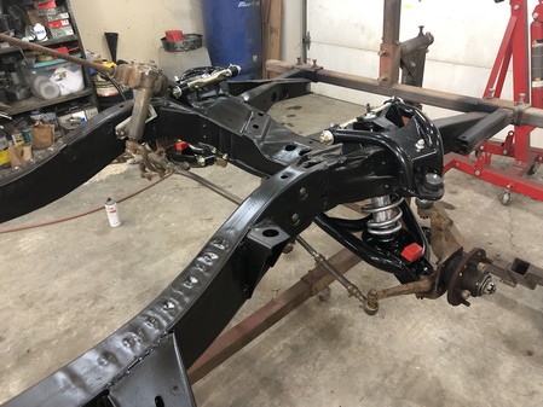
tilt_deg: -31.2
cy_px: 204
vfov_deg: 49.8
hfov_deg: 63.4
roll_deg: +3.5
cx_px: 272
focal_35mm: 28
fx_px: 439
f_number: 1.8
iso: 100
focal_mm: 4
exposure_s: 1/12
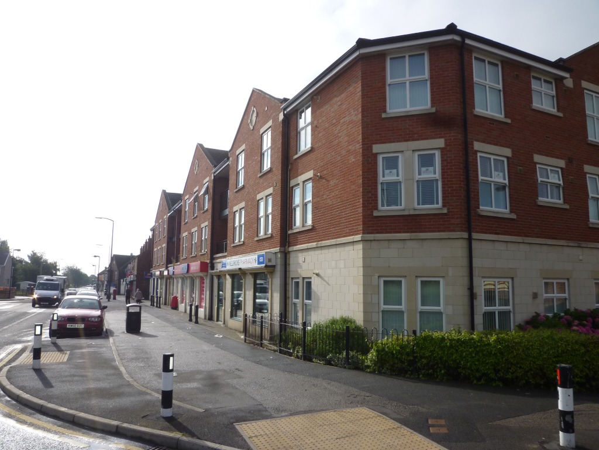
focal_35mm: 25
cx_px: 300
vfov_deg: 54.9
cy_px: 225
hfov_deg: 69.4
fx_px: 433
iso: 100
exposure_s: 1/400
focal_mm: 4.5
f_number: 5.6
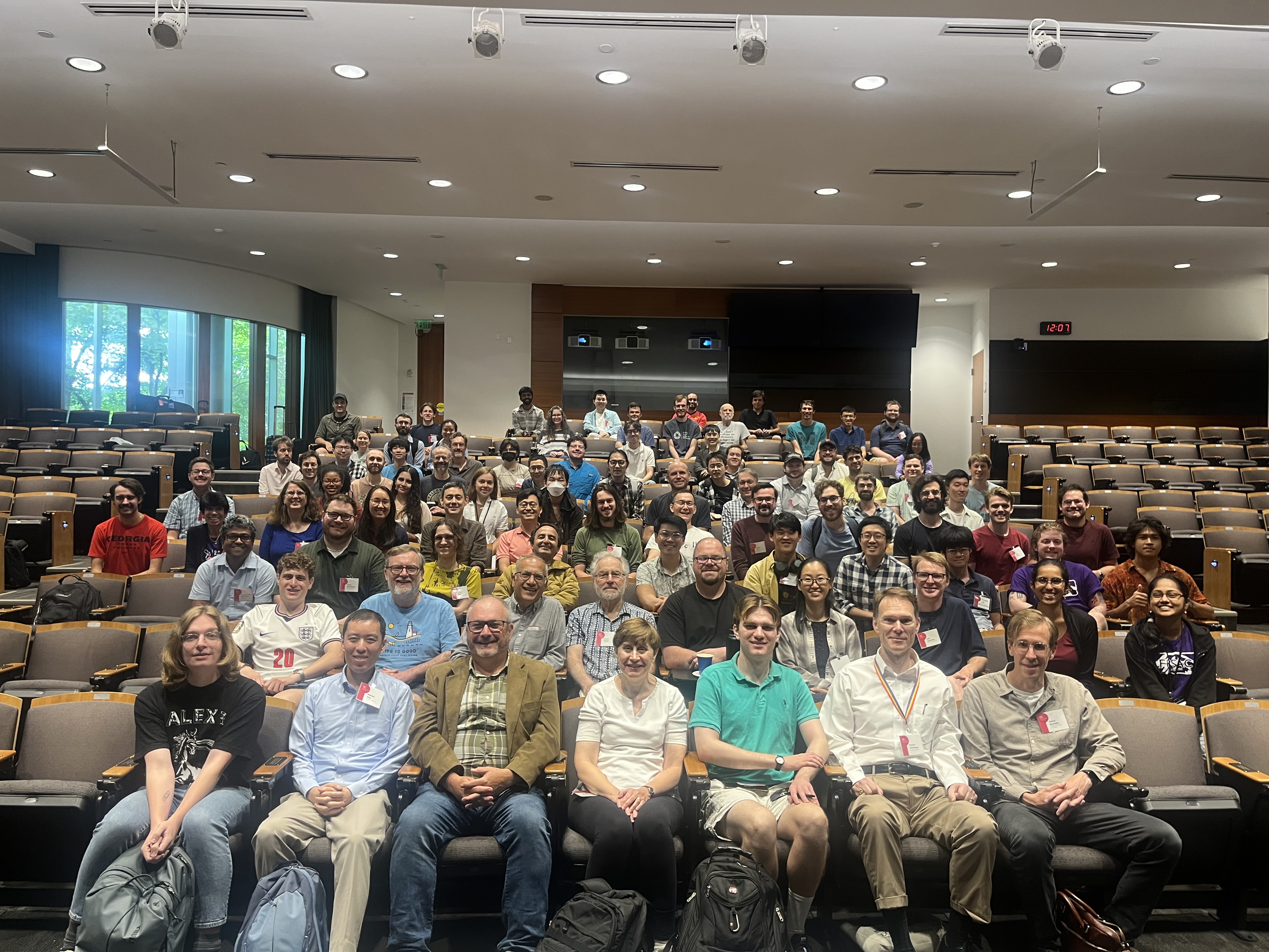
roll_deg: -0.8
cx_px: 634
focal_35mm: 26
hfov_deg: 67.3
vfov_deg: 53.1
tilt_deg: -0.2
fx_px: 953
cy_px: 476
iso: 125
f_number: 1.6
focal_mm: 5.1
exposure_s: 1/89
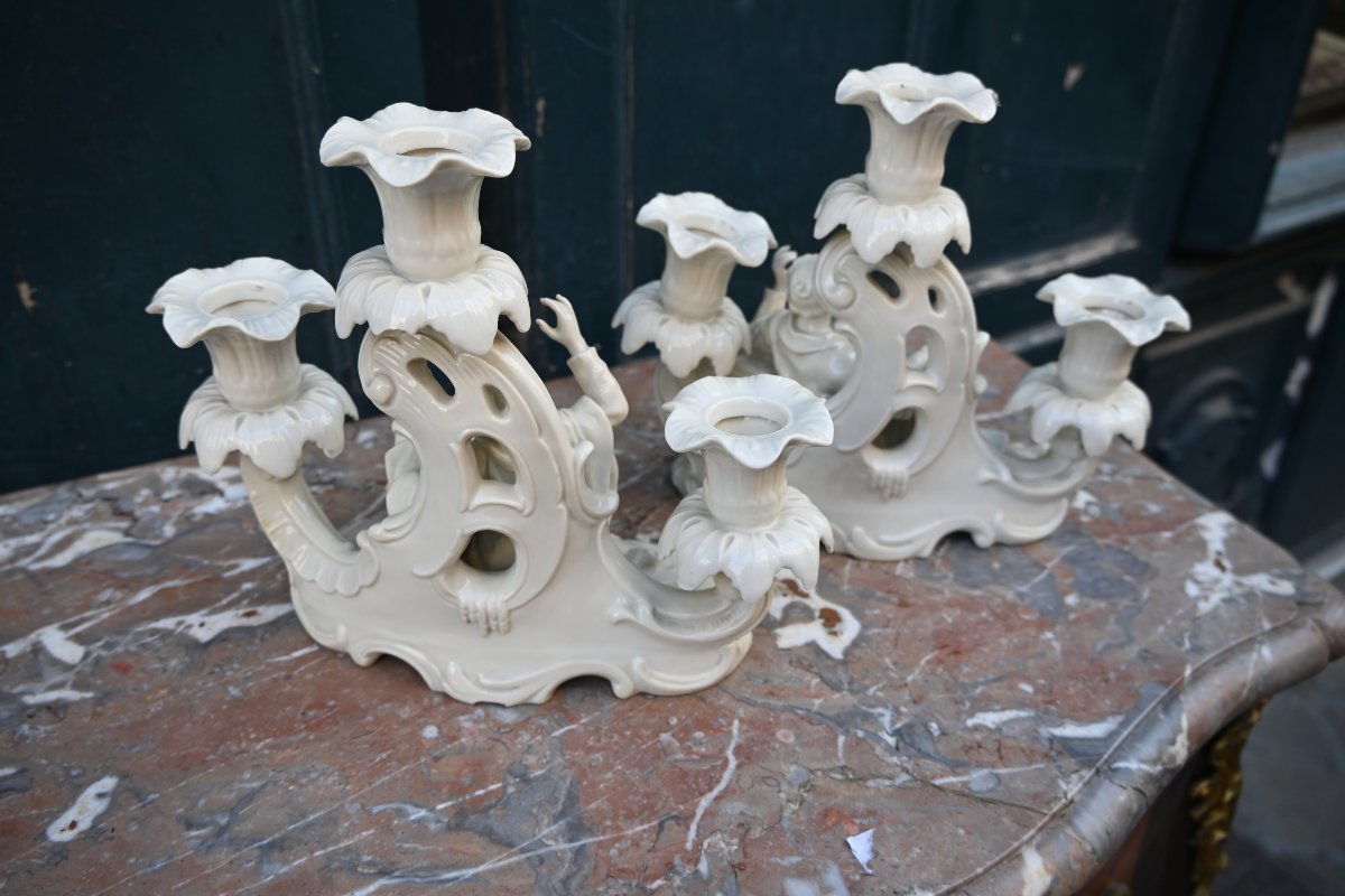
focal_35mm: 29
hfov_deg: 63.2
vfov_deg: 44.6
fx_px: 1093
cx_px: 672
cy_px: 448
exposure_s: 1/250
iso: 280
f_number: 4
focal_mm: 19.5
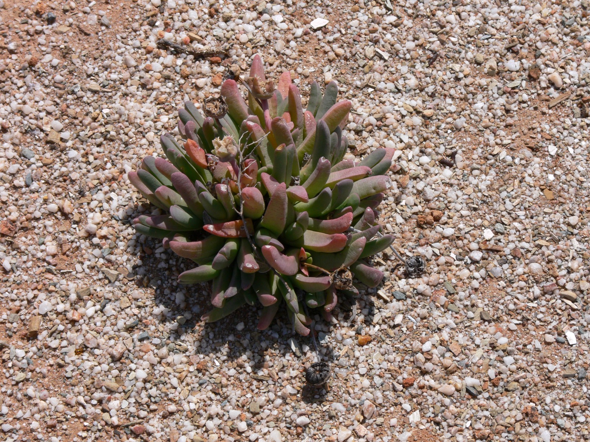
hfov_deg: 18.0
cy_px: 221
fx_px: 1858
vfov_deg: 13.6
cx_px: 295
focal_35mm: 109
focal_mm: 23.1
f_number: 7.1
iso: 80
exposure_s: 1/400
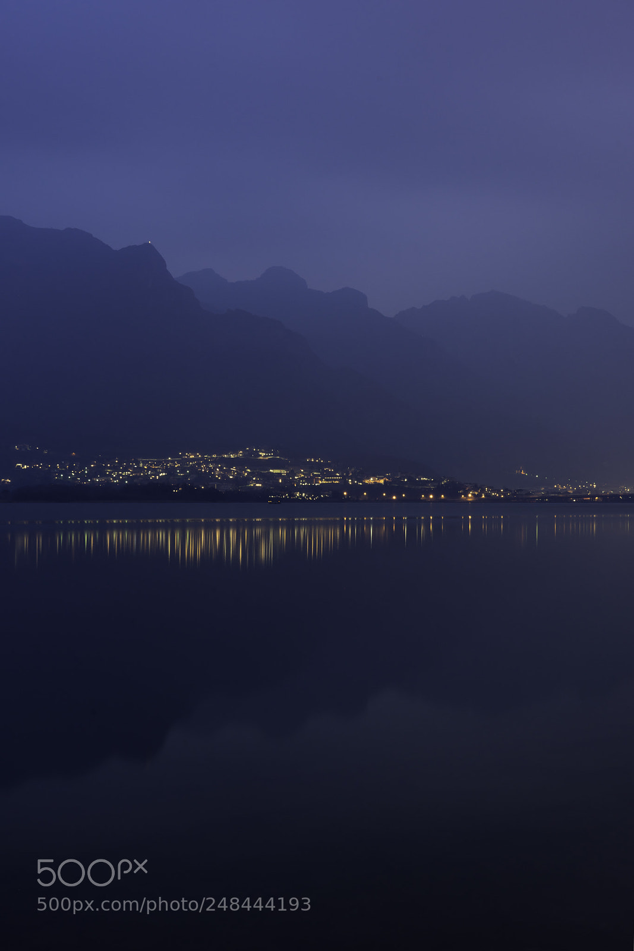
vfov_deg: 35.6
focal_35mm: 56
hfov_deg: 24.2
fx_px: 1479
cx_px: 317
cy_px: 476
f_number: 13
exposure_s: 25
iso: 100
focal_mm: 56
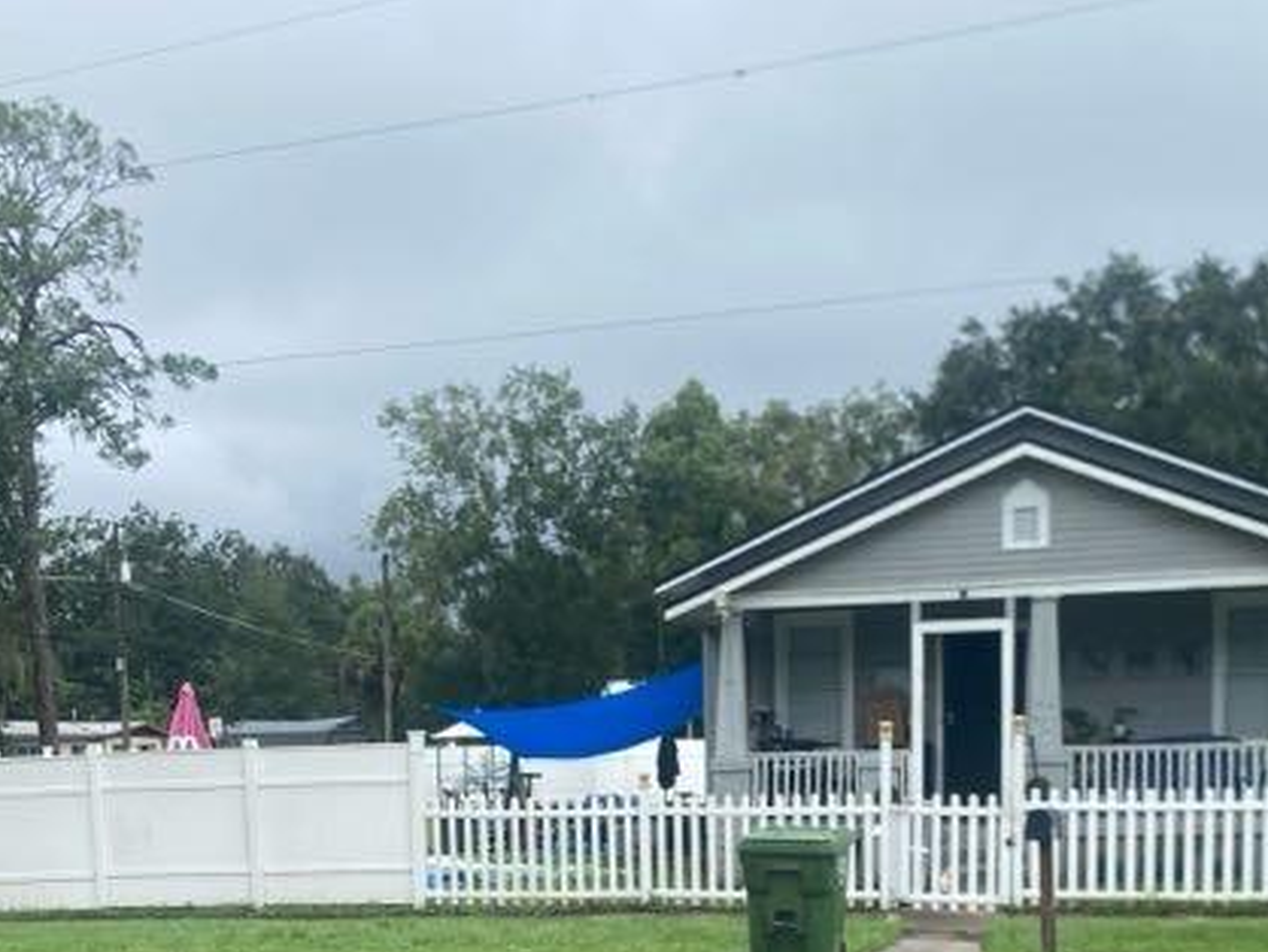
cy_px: 899
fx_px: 1906
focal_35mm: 52
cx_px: 561
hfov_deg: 36.8
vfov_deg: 26.9
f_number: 1.8
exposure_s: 1/1093
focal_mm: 4.25
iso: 32
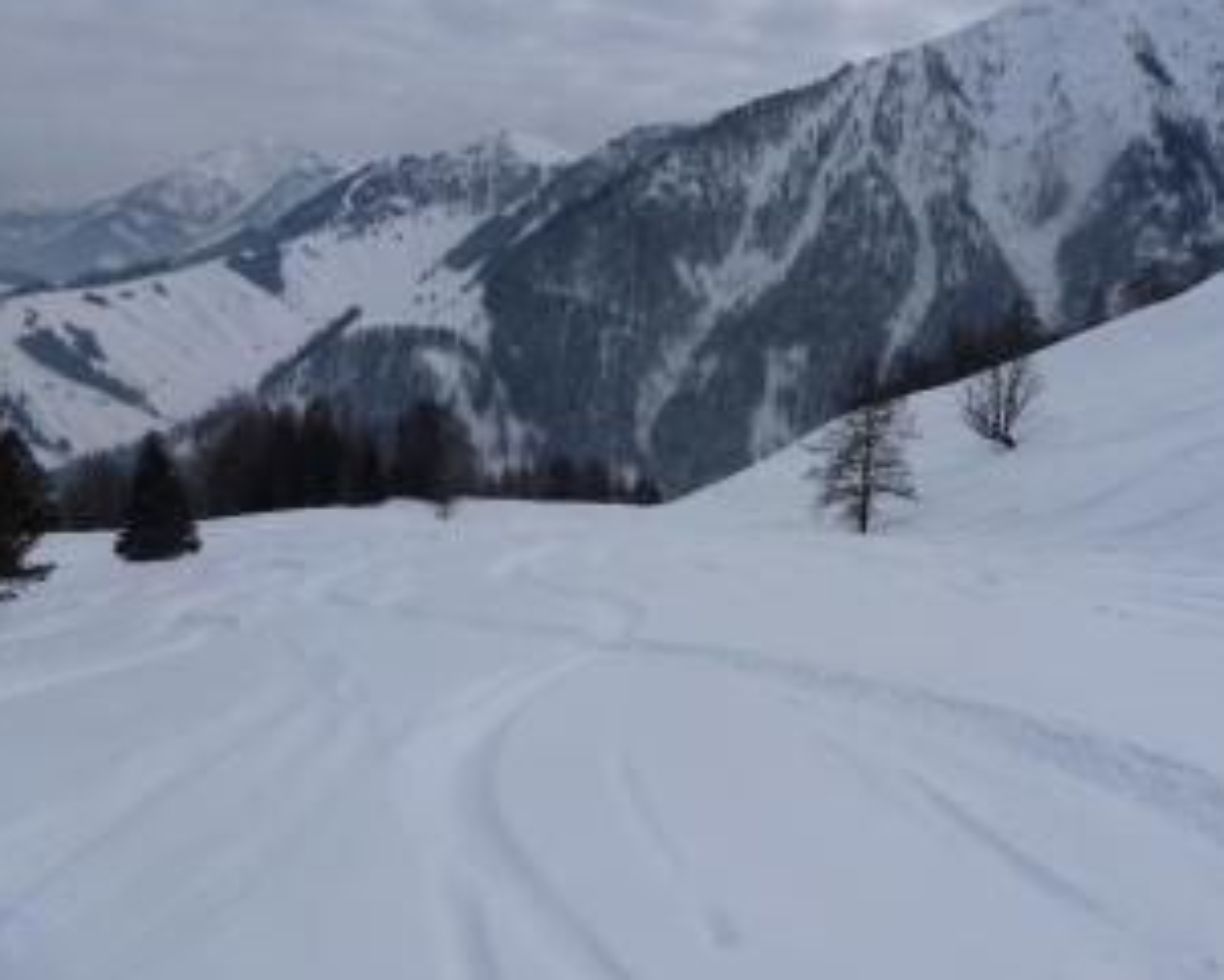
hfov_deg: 61.8
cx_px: 712
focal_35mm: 28
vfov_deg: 51.5
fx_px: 1015
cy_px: 439
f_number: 5.6
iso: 100
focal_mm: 4.3
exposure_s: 1/800
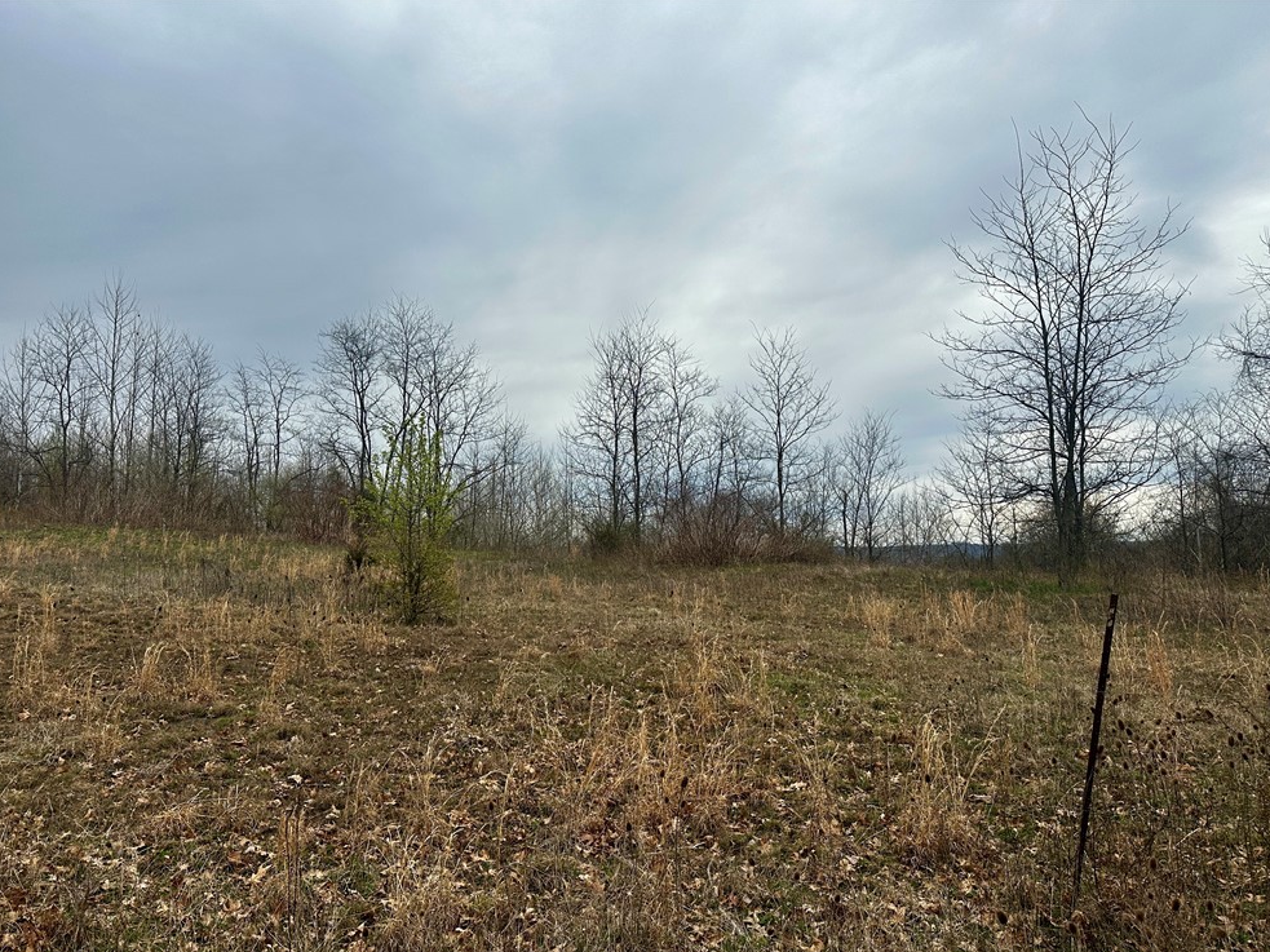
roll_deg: -0.1
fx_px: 917
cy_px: 493
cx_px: 637
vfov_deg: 54.9
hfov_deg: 69.4
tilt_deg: +3.3
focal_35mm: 25
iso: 80
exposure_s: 1/3717
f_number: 1.78
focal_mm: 6.86
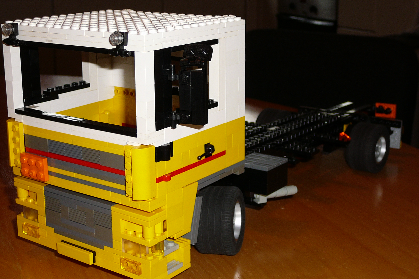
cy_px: 127
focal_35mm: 55
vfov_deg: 24.6
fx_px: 640
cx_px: 210
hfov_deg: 36.2
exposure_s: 1/8
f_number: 3.4
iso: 80
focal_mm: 7.8
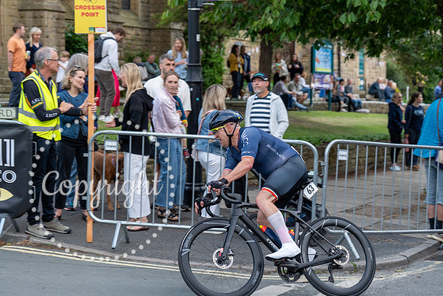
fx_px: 862
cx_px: 222
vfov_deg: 19.5
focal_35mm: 70
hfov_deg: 28.8
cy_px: 148
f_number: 3.5
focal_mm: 70
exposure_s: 1/800
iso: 2000
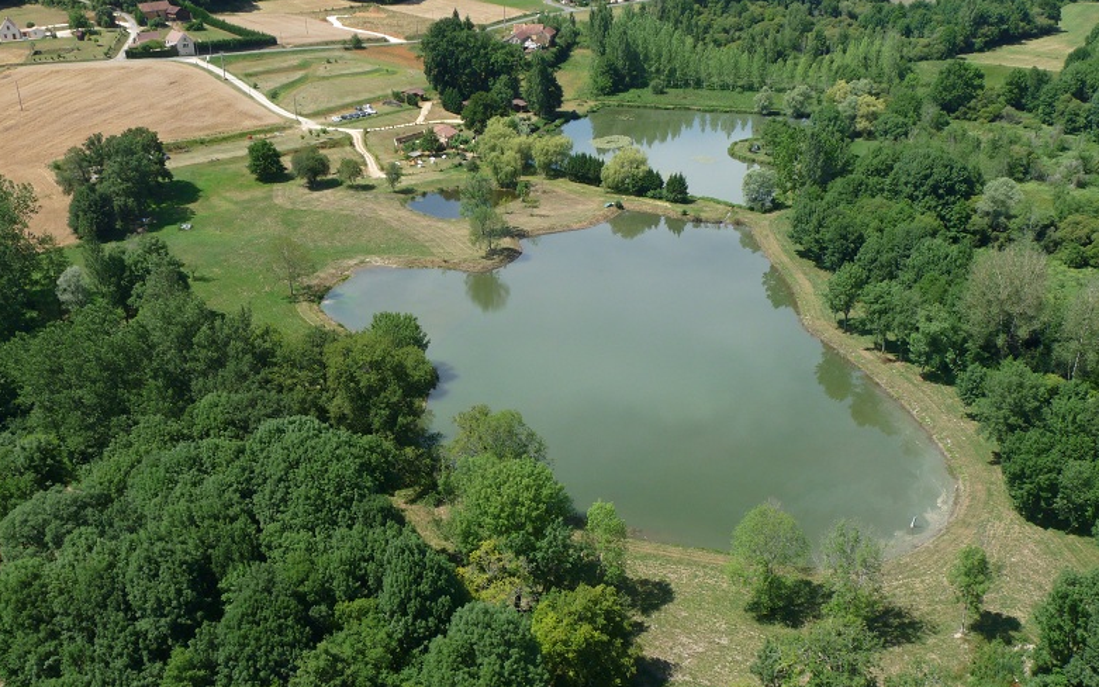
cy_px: 407
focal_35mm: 38
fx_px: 1138
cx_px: 559
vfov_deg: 33.5
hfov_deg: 51.5
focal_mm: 6.2
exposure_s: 1/320
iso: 100
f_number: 5.6
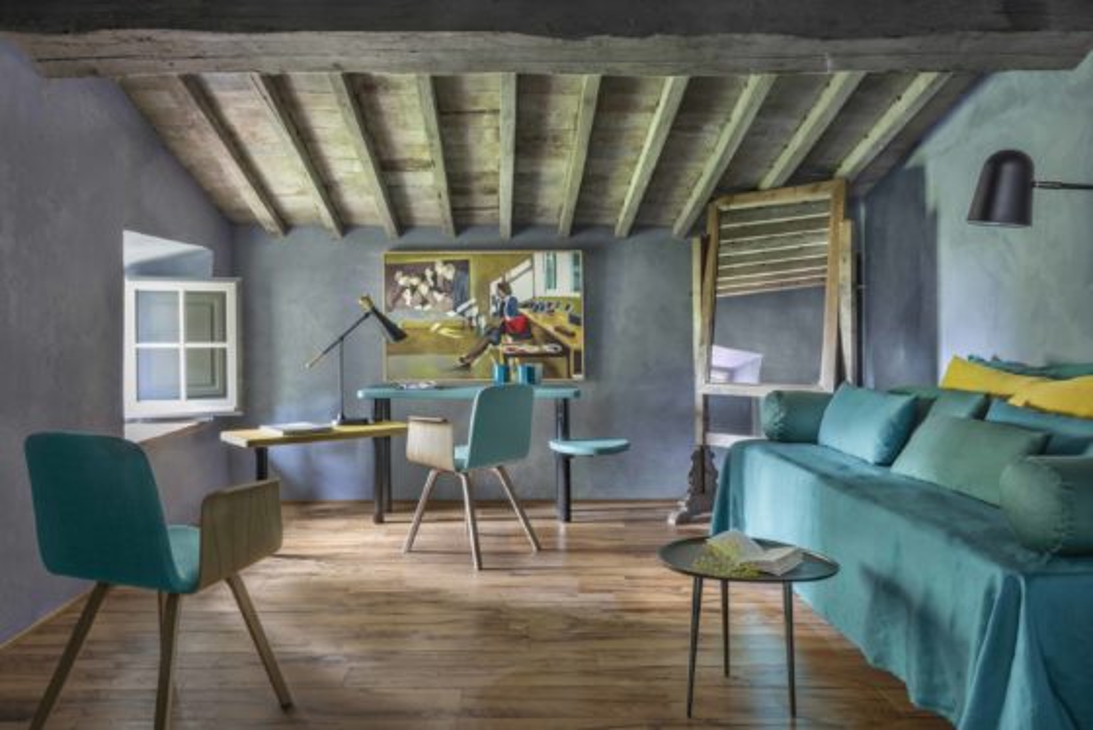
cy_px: 365
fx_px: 759
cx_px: 546
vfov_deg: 51.3
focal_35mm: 25
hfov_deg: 71.5
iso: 200
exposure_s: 15
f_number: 11
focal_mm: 25
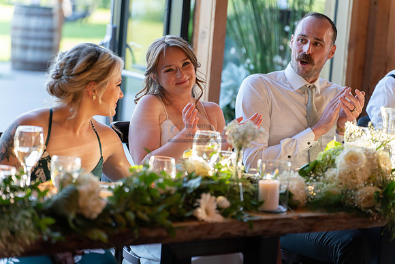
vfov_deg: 11.8
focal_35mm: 116
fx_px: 1273
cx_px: 198
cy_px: 132
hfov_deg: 17.6
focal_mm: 116
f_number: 2.8
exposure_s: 1/400
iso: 1000
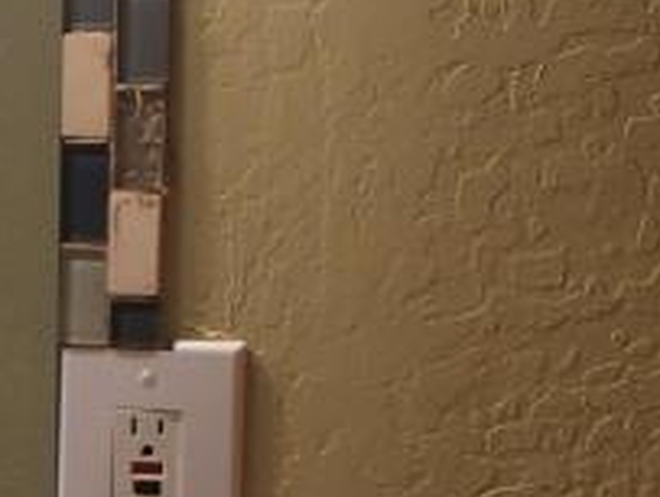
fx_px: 2789
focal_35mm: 146
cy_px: 533
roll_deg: -0.7
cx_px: -481
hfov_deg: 12.5
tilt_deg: -12.7
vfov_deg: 10.1
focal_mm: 4.15
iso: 32
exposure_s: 1/40
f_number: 2.2
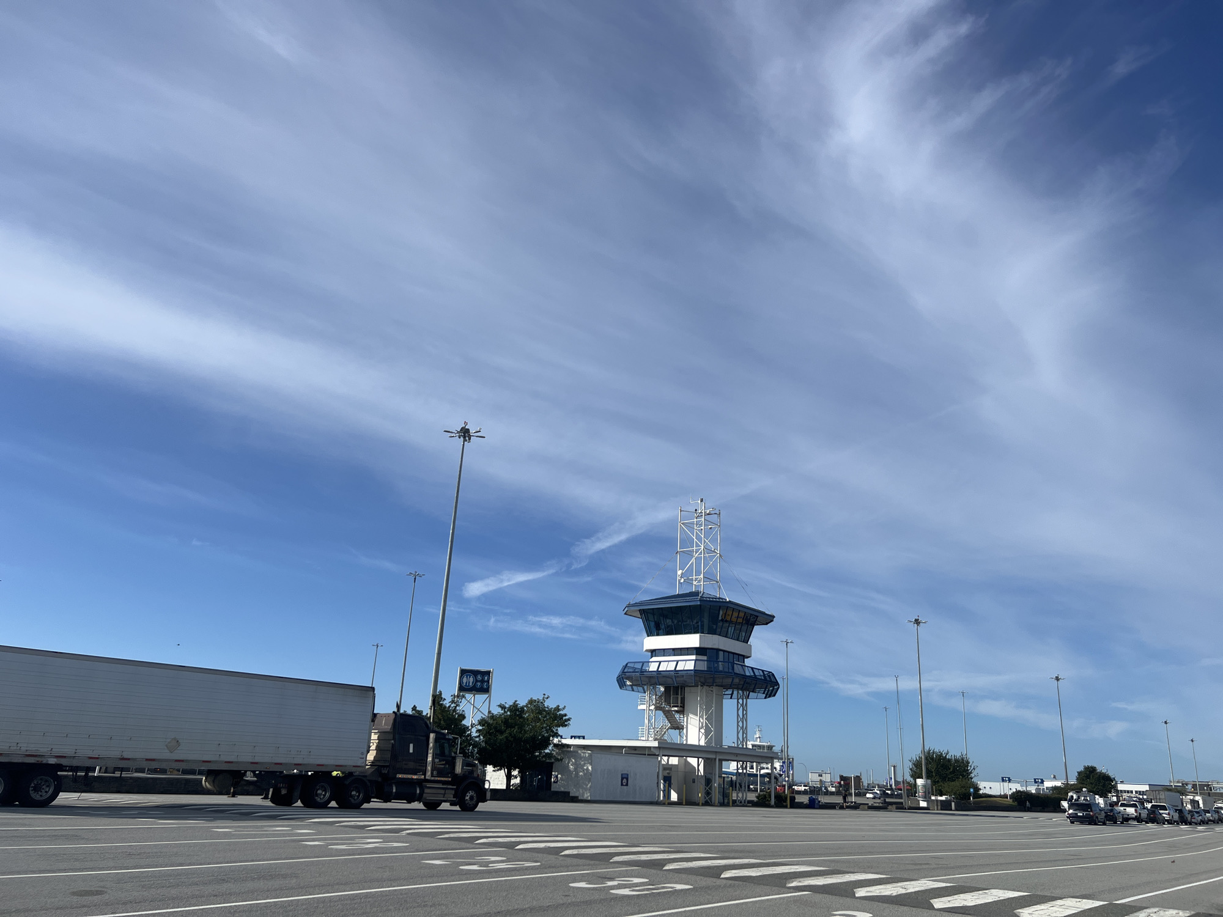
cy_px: 458
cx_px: 612
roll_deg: -3.2
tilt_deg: +17.2
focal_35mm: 26
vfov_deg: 53.1
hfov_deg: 67.3
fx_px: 919
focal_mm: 5.7
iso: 50
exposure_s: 1/6579
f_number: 1.5
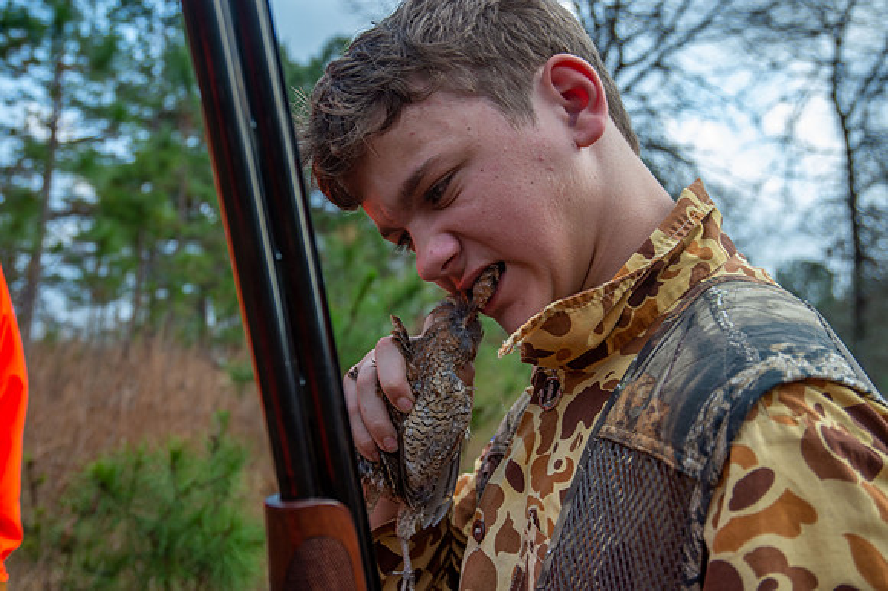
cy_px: 296
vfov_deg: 29.8
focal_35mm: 45
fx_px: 1109
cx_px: 444
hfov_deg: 43.6
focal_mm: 45
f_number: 7.1
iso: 250
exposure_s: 1/200
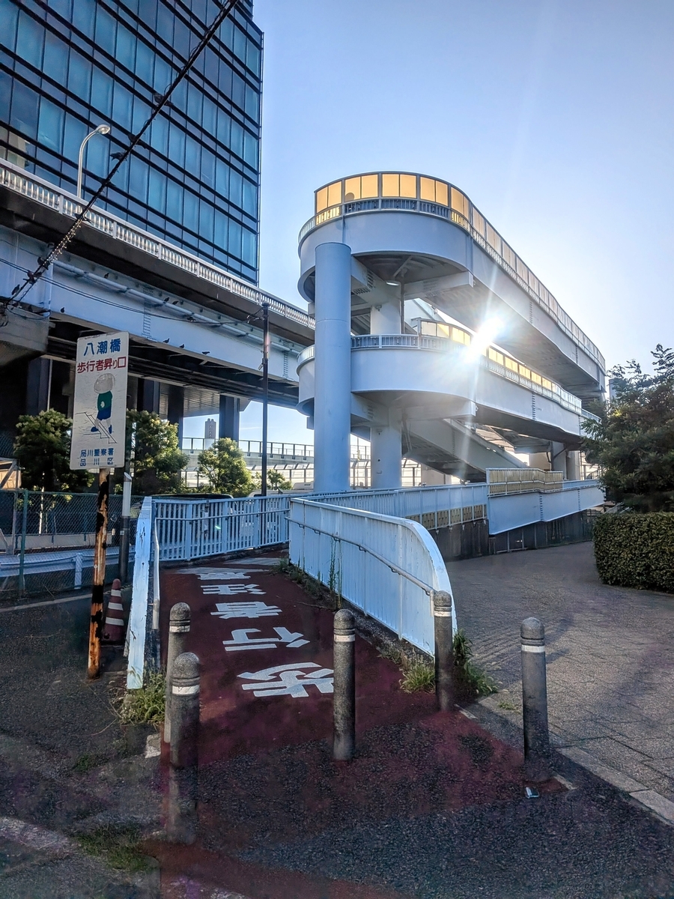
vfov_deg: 71.6
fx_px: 623
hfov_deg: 56.8
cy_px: 450
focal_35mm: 24
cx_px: 337
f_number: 1.7
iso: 27
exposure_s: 1/17544
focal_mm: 4.53
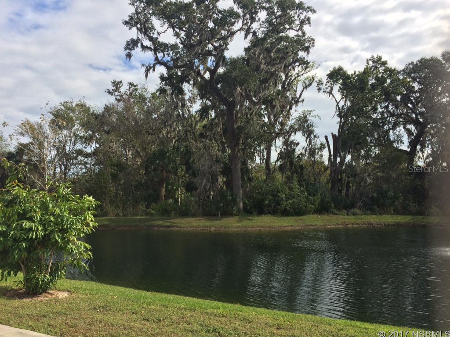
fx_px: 377
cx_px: 225
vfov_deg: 48.2
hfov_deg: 61.7
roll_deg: -0.4
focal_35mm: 29
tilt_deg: +3.9
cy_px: 168
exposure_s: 1/2160
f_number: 2.2
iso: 32
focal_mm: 4.15
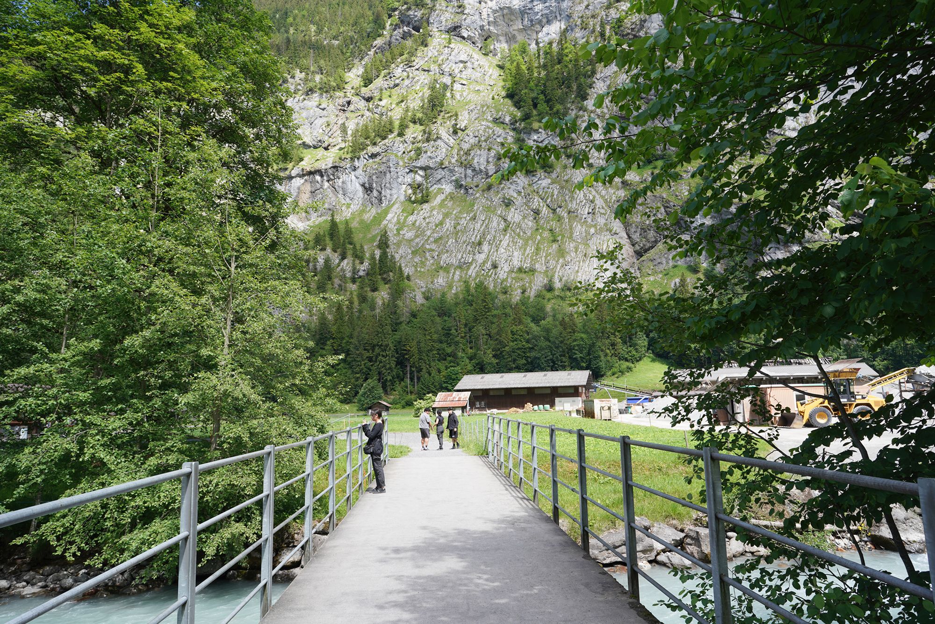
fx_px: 623
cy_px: 312
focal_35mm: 24
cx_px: 468
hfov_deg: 73.7
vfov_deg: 53.1
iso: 100
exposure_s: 1/100
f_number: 8
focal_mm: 24
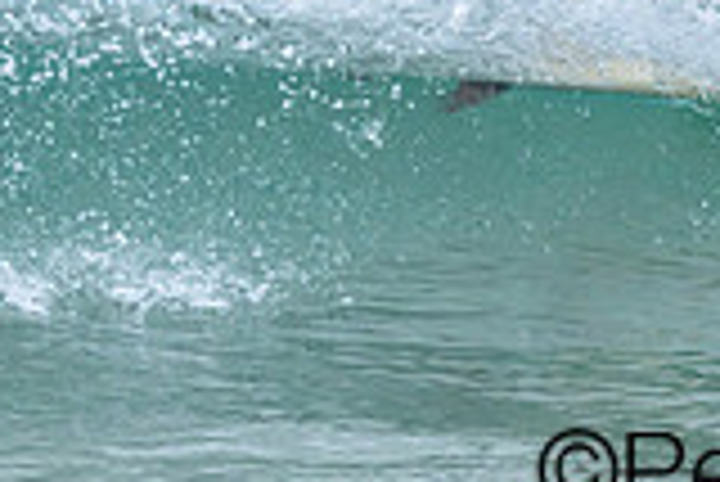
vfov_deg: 0.8
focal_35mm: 1785
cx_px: 886
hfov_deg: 1.2
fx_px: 35732
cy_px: -277
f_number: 10
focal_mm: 480
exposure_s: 1/2000
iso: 1400
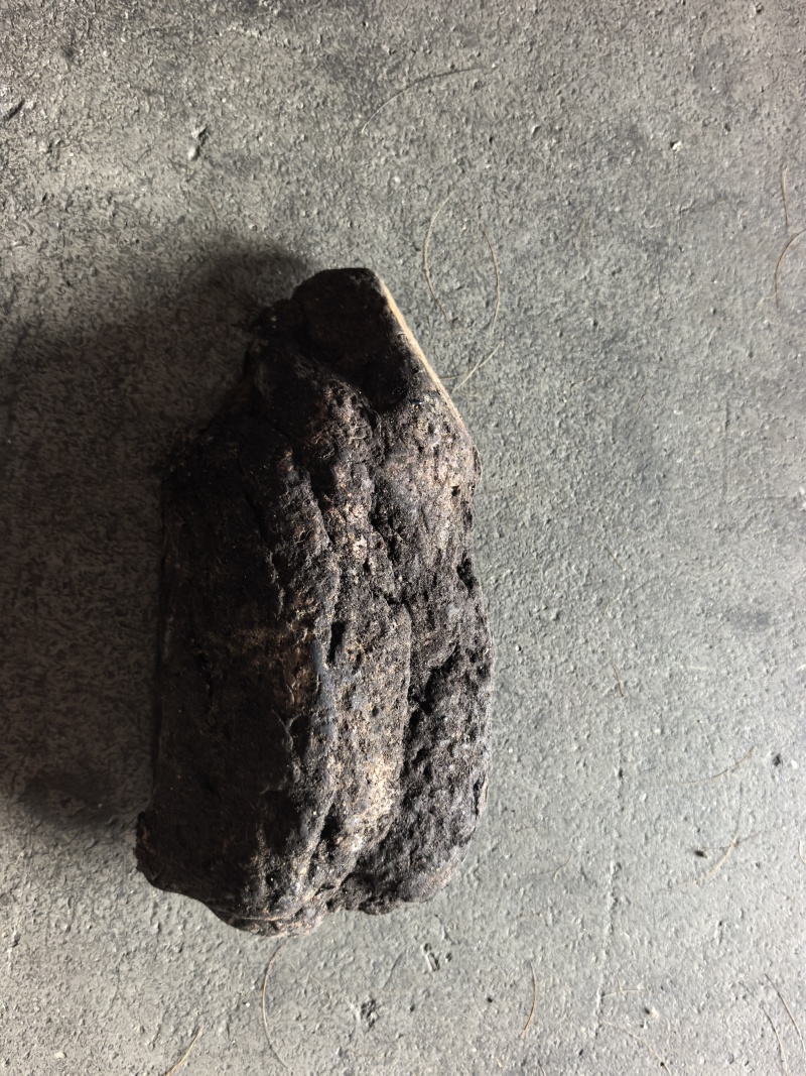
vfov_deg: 65.3
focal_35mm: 27
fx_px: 838
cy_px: 538
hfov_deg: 51.3
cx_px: 403
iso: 3200
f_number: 2
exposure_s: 1/188
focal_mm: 6.98
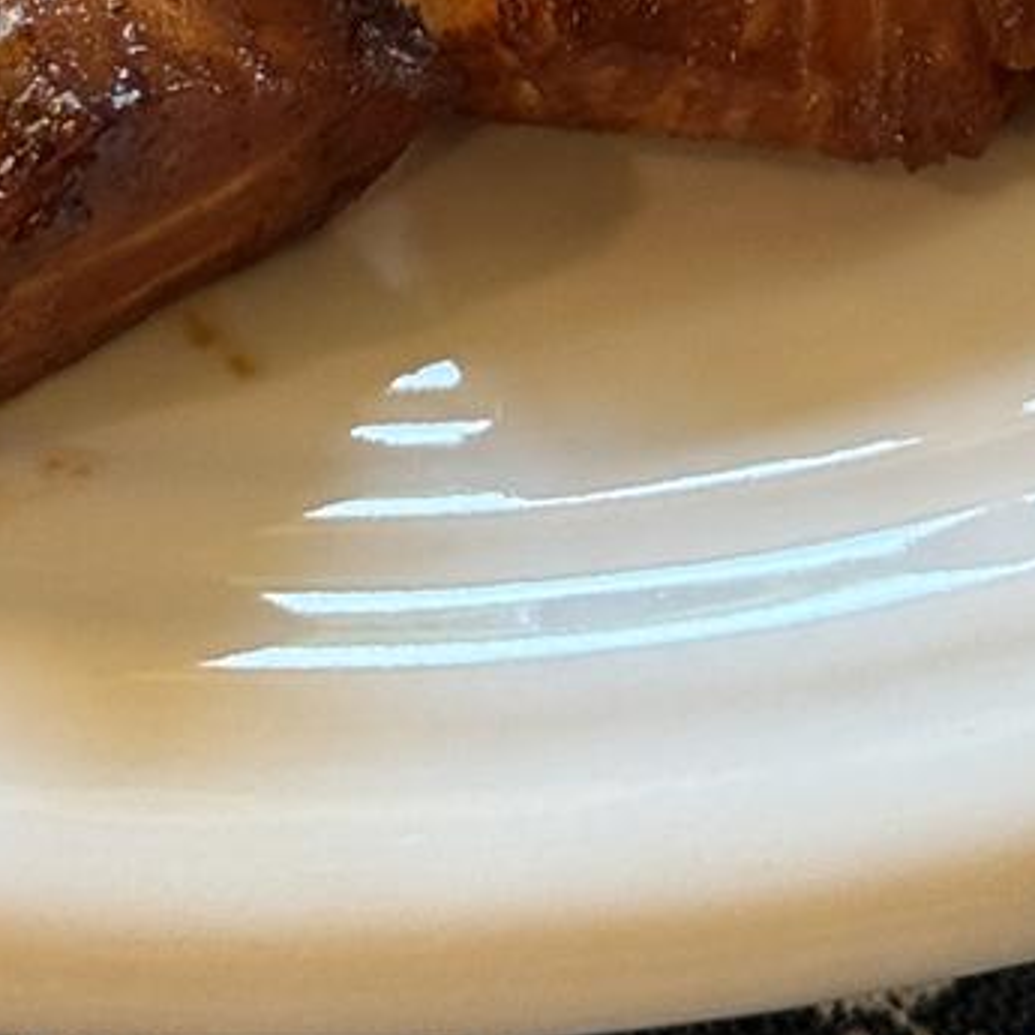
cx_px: 615
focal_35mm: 197
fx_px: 6664
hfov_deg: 8.9
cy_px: -606
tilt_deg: -53.3
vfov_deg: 8.6
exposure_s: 1/60
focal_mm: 6.76
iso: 125
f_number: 1.78
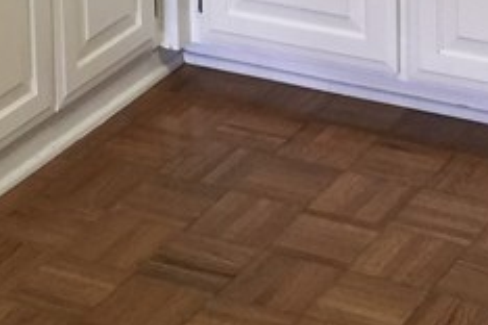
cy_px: -425
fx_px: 1789
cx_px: 350
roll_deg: +0.8
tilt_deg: -7.8
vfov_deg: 9.4
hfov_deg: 15.5
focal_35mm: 132
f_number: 2.2
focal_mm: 4.15
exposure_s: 1/17
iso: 64
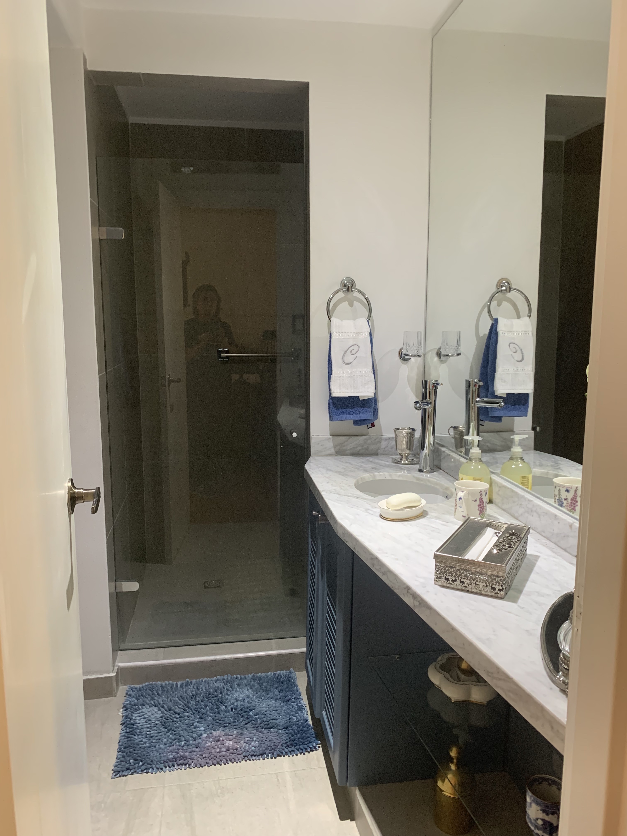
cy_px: 418
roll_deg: +0.1
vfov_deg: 67.3
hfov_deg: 53.1
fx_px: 628
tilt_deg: -8.1
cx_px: 314
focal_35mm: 26
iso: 250
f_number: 1.8
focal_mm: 4.25
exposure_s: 1/60
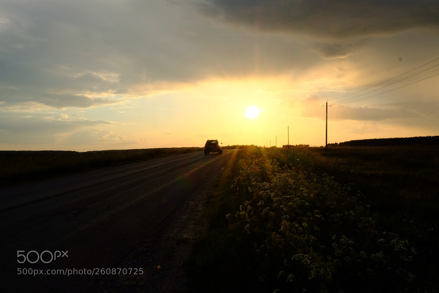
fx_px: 354
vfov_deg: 45.0
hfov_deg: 63.7
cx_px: 220
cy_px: 146
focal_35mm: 29
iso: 1600
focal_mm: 19.4
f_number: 22
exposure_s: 1/400
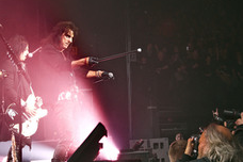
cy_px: 84
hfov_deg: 29.9
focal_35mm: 67
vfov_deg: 20.3
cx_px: 153
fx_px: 452
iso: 1600
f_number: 3.5
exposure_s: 1/250
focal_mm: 34
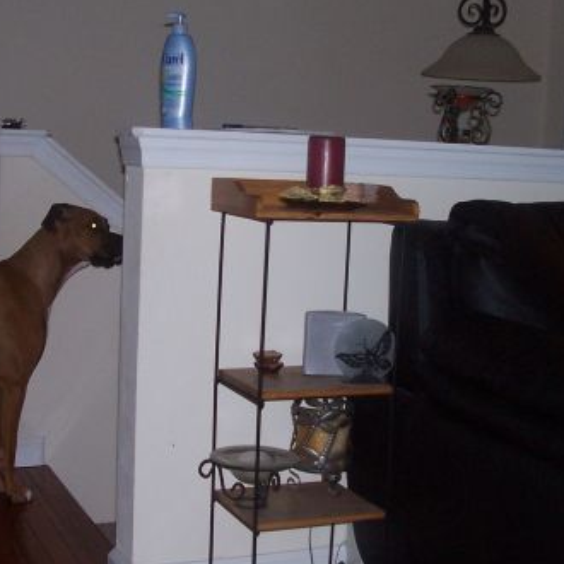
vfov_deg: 28.6
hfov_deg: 28.6
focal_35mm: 60
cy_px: 294
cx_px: 273
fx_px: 1106
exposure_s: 1/60
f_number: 2.8
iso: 140
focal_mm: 6
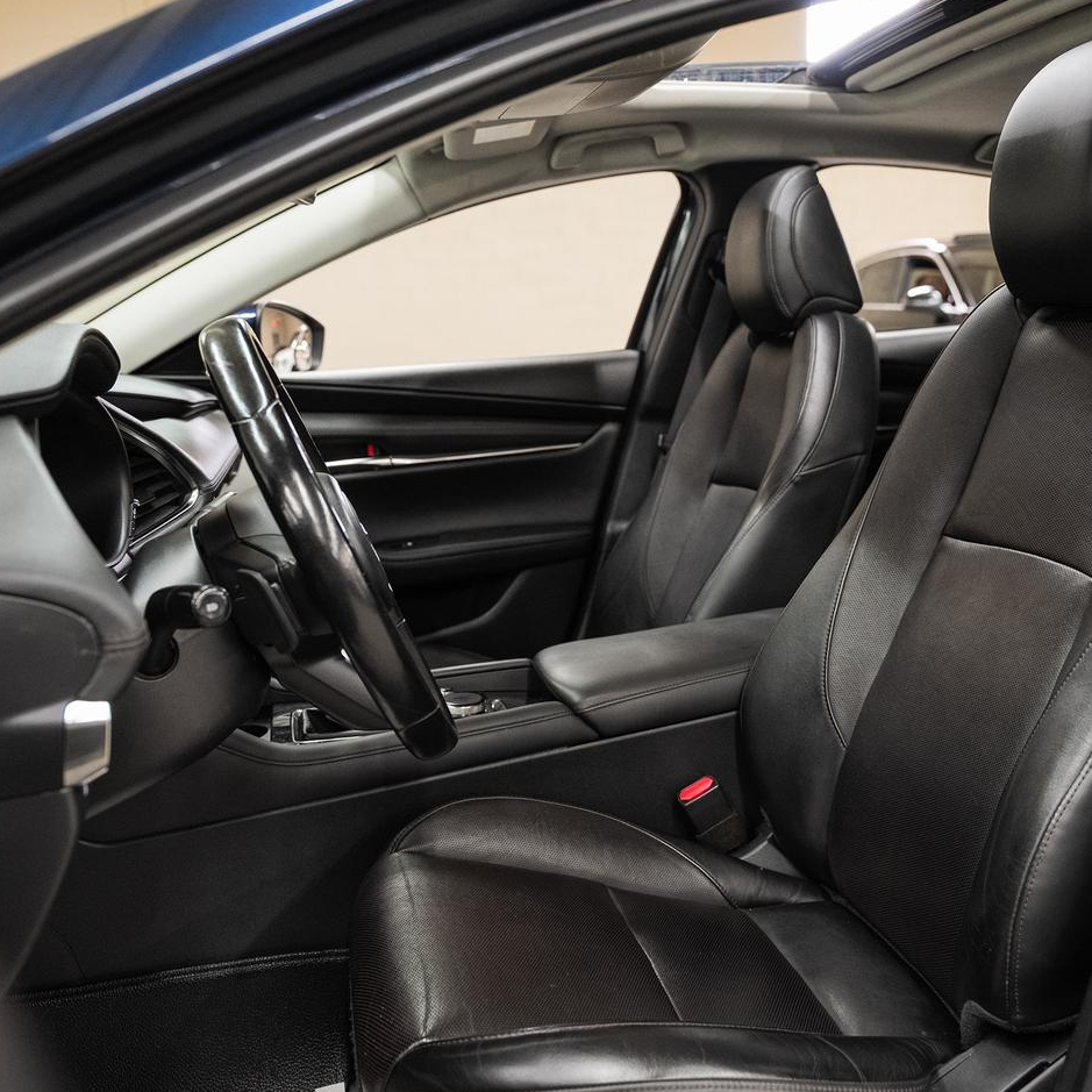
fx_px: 1178
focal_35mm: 33
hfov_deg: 49.5
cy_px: 564
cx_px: 648
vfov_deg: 49.7
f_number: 3.5
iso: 1000
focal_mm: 24
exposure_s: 1/40
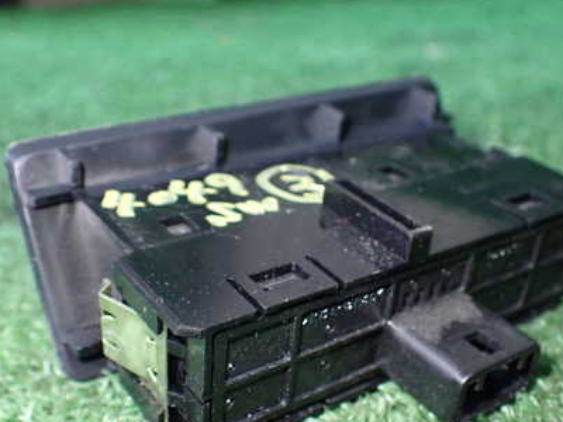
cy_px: 262
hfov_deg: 42.1
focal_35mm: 45
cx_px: 297
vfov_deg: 32.0
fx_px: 732
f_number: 2.3
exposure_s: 1/50
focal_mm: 5.4
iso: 800
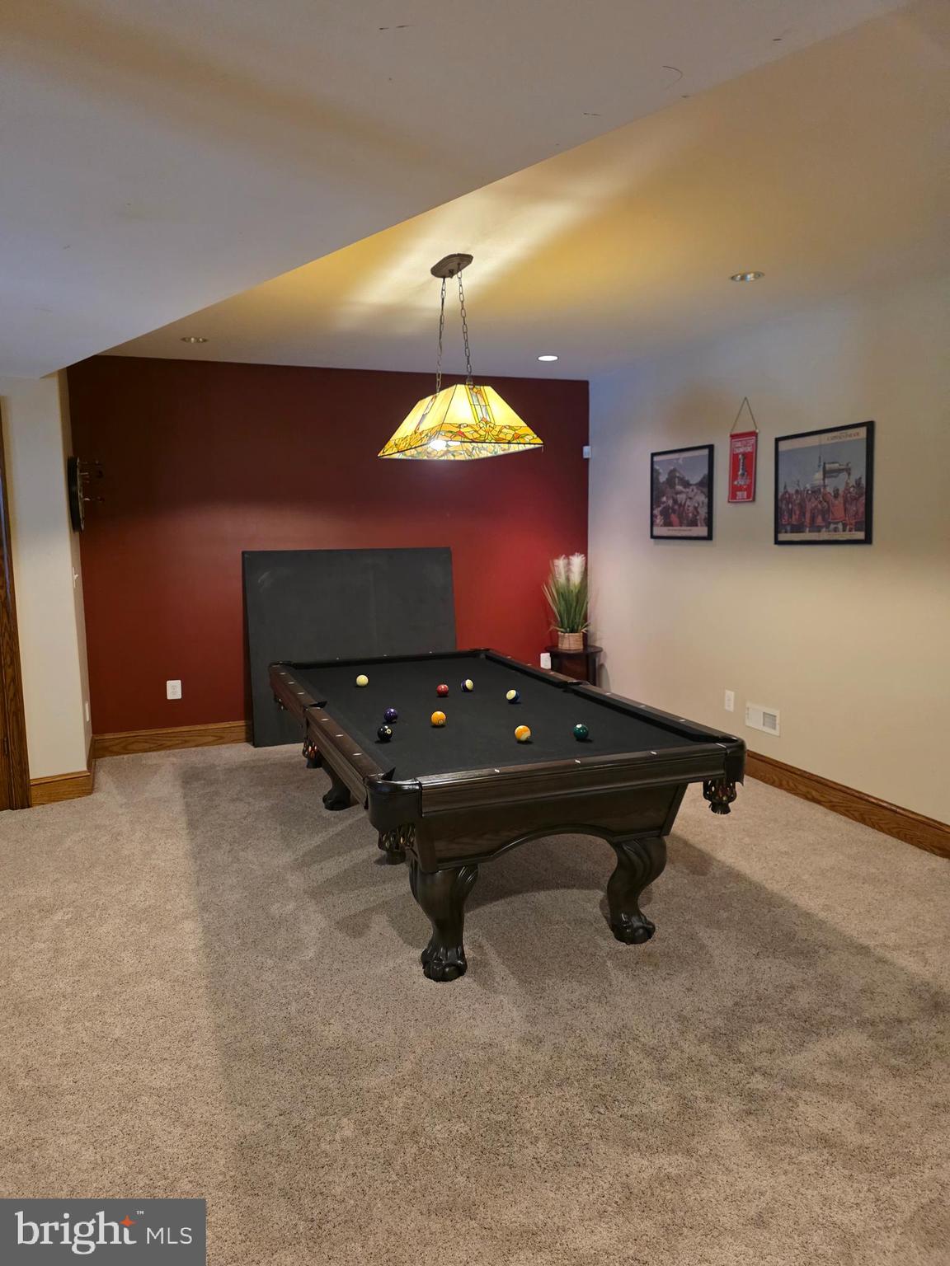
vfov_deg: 73.9
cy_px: 633
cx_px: 475
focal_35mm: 23
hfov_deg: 58.9
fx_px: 842
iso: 800
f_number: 1.7
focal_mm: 6.3
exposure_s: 1/120
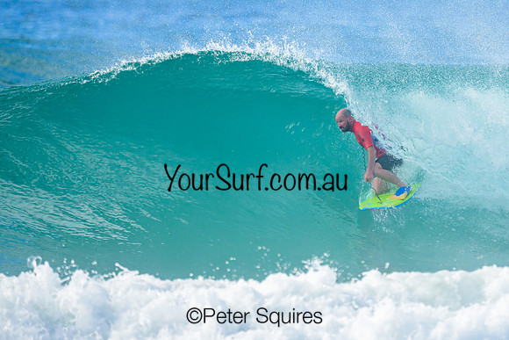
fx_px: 15566
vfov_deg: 1.3
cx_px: 343
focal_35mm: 1101
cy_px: 147
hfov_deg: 1.9
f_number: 6.3
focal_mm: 800
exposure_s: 1/2000
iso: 400
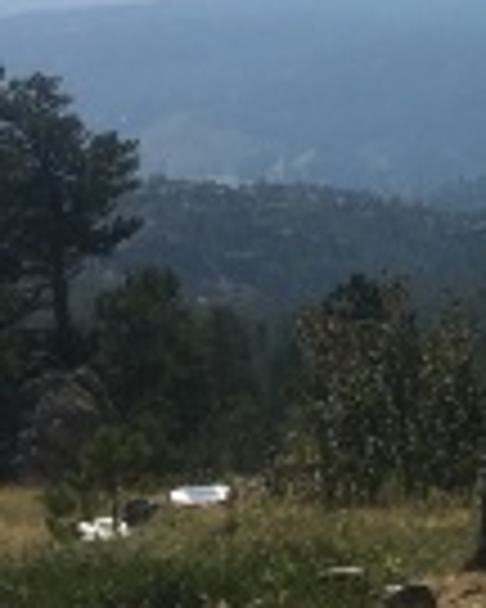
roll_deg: -0.6
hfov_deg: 10.3
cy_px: 32
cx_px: 1071
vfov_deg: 14.2
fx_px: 2409
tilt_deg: -2.6
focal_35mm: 134
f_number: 2.2
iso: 25
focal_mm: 4.15
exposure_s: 1/3846
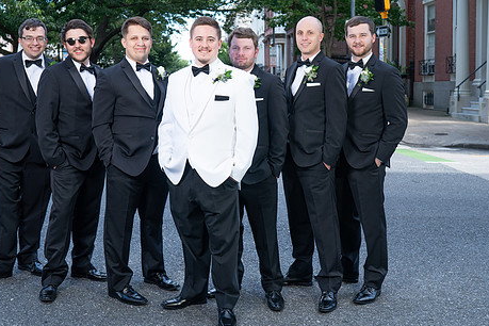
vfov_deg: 28.6
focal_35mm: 47
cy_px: 129
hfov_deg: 41.9
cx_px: 227
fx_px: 638
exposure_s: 1/200
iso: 100
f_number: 4
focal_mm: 35
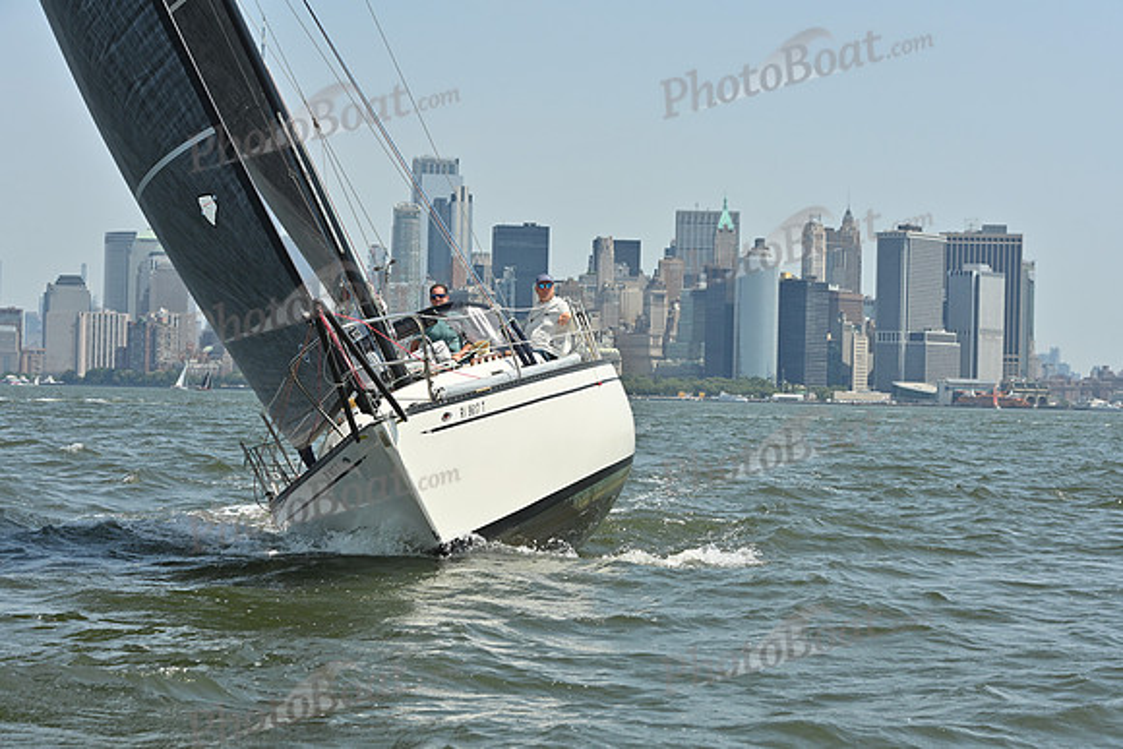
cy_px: 374
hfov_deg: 22.1
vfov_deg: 14.9
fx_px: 2870
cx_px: 562
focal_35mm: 92
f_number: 8
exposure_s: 1/1250
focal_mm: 92
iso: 320
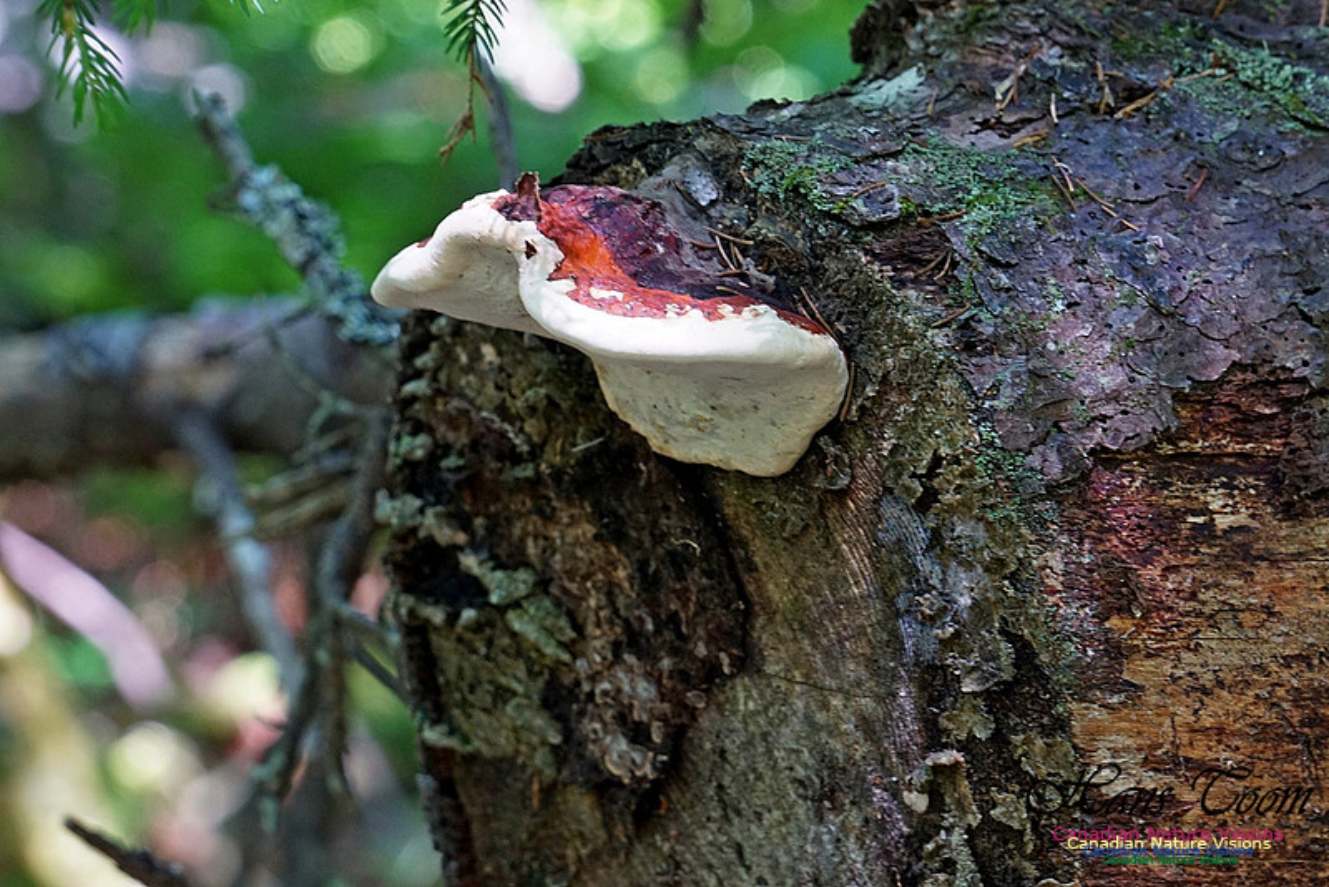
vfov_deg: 7.9
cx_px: 664
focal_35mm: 174
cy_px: 444
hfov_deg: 11.8
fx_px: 6425
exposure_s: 1/15
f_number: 10
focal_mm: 116
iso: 800
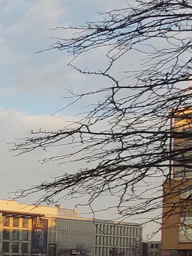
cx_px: -262
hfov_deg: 15.4
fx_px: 392
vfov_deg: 31.9
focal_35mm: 53
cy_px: 283
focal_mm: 1.42
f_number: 2.2
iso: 40
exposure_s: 1/345
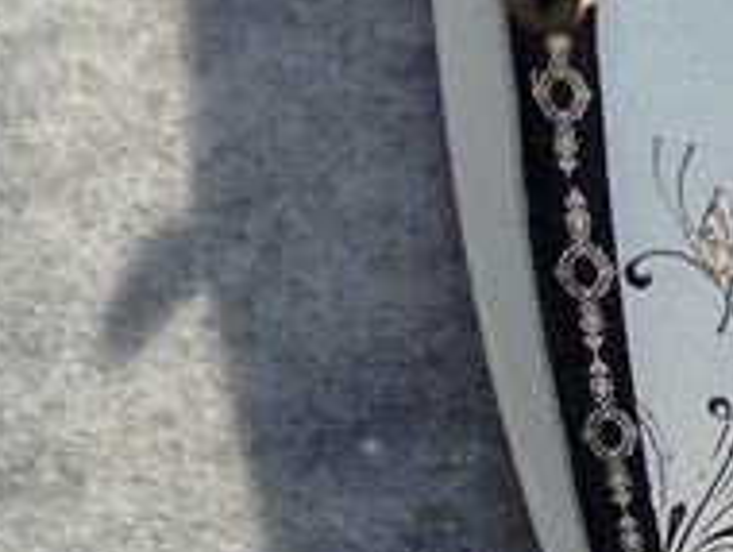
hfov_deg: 17.8
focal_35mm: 101
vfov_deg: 13.7
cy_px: 842
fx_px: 2141
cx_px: 1022
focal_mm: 5.31
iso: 50
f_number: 1.7
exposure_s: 1/547
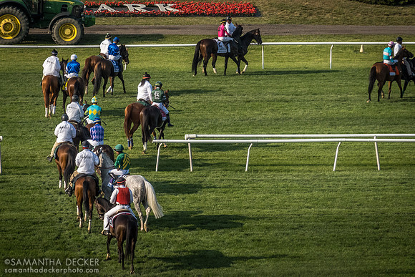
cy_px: 81
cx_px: 121
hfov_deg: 7.2
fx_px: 3299
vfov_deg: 4.8
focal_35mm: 286
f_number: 4.5
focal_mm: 72
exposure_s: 1/2000
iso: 320
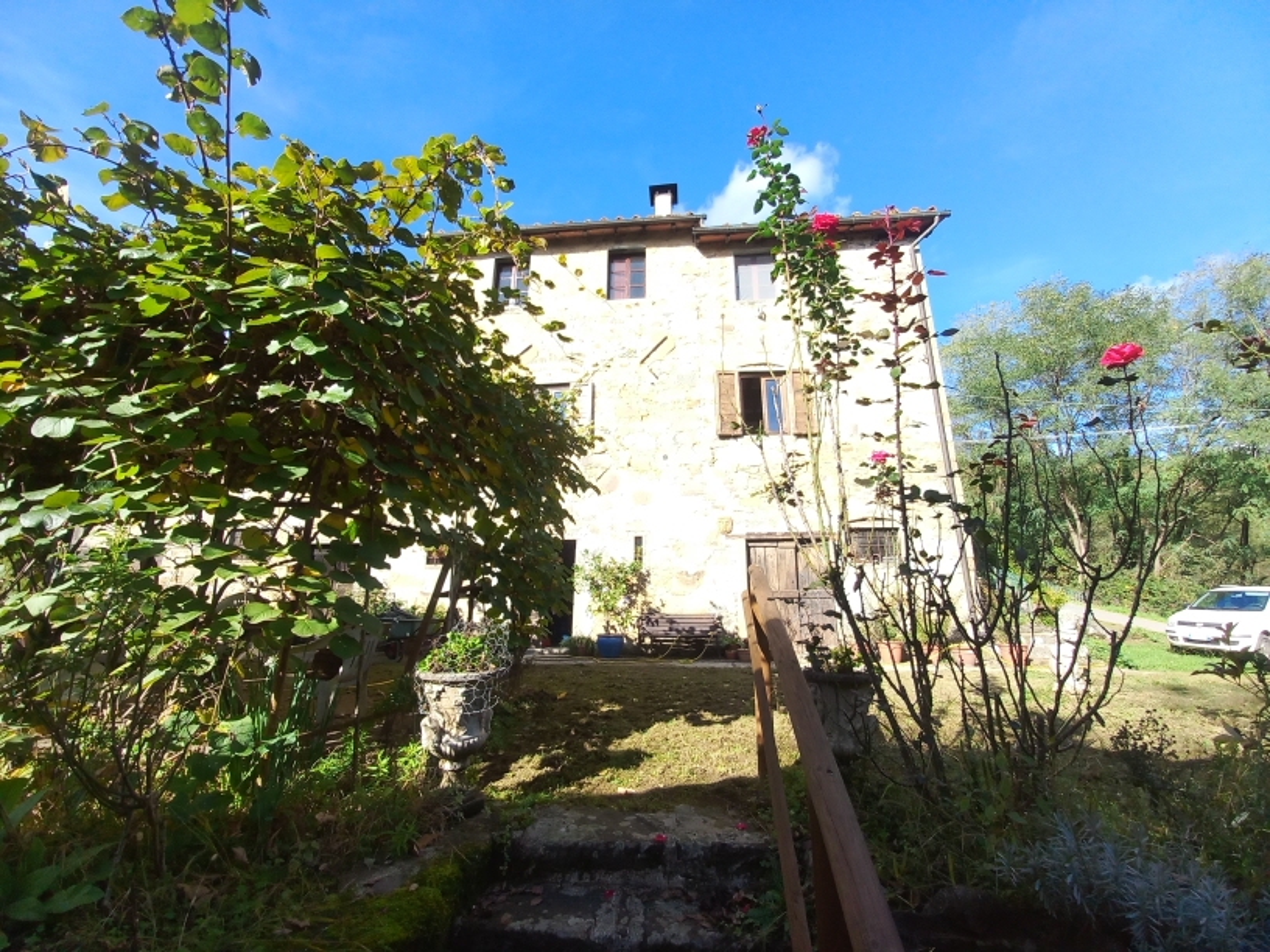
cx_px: 635
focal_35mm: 13
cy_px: 476
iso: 40
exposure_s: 1/379
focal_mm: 1.42
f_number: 2.2
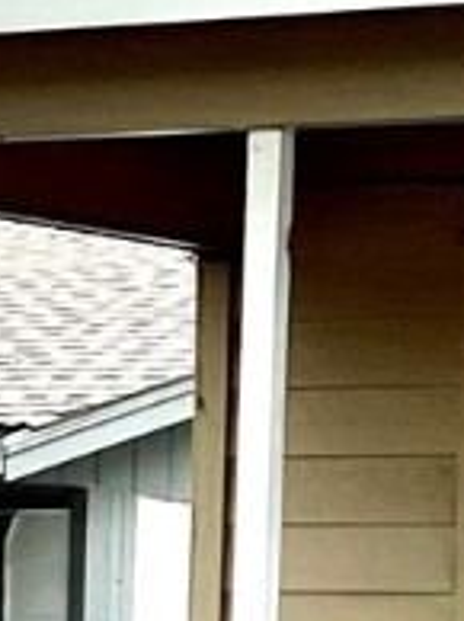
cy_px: 912
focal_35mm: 206
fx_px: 3690
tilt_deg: -1.4
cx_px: 1536
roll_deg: -1.2
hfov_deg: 6.4
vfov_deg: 9.4
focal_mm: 4.2
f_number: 1.6
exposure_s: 1/1276
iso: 32
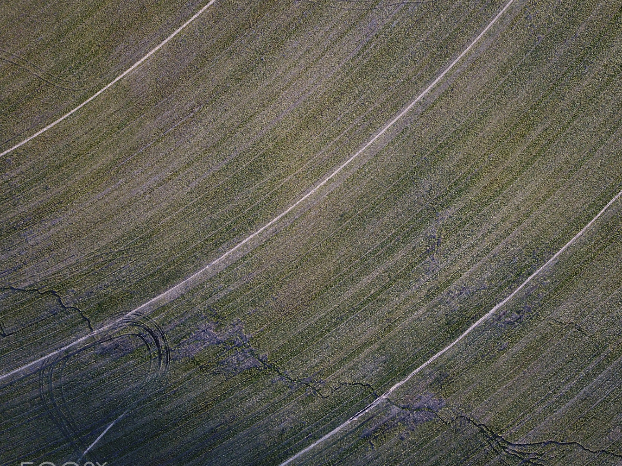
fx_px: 557
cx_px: 362
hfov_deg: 58.0
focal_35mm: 31
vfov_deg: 45.4
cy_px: 255
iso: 200
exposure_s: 1/120
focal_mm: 4.73
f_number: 2.2
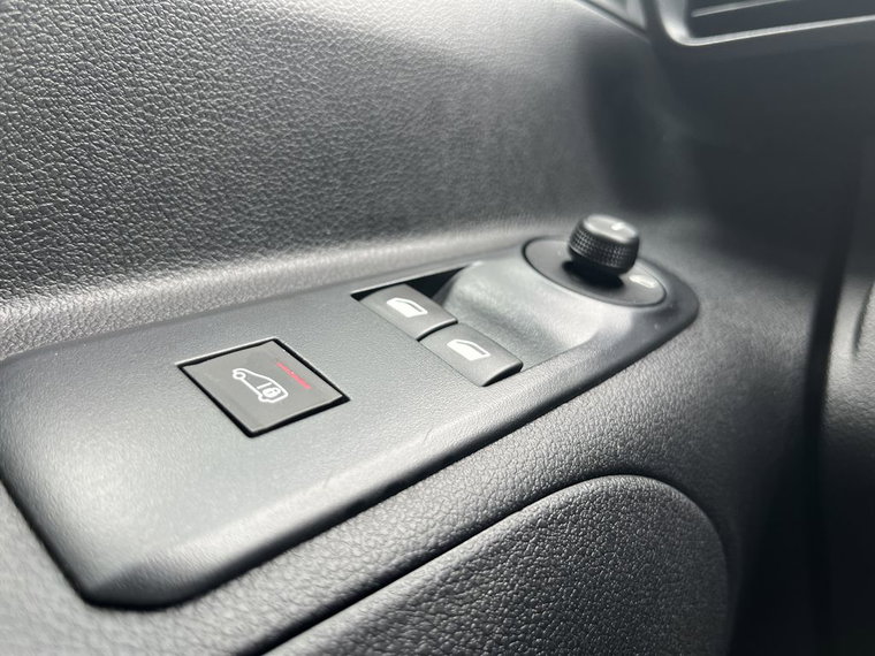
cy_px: 328
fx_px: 657
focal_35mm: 26
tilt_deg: -13.9
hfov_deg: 67.3
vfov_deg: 53.1
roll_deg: +3.7
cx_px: 438
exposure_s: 1/122
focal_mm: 5.1
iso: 40
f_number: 1.6
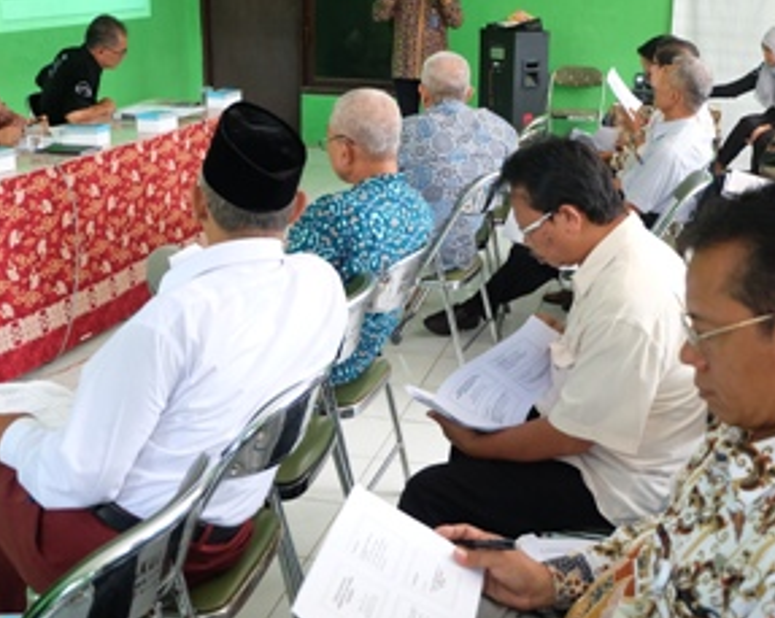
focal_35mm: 44
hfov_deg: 41.8
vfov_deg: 33.9
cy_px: 220
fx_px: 1008
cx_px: 473
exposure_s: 1/70
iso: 1600
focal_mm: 20.1
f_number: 3.8
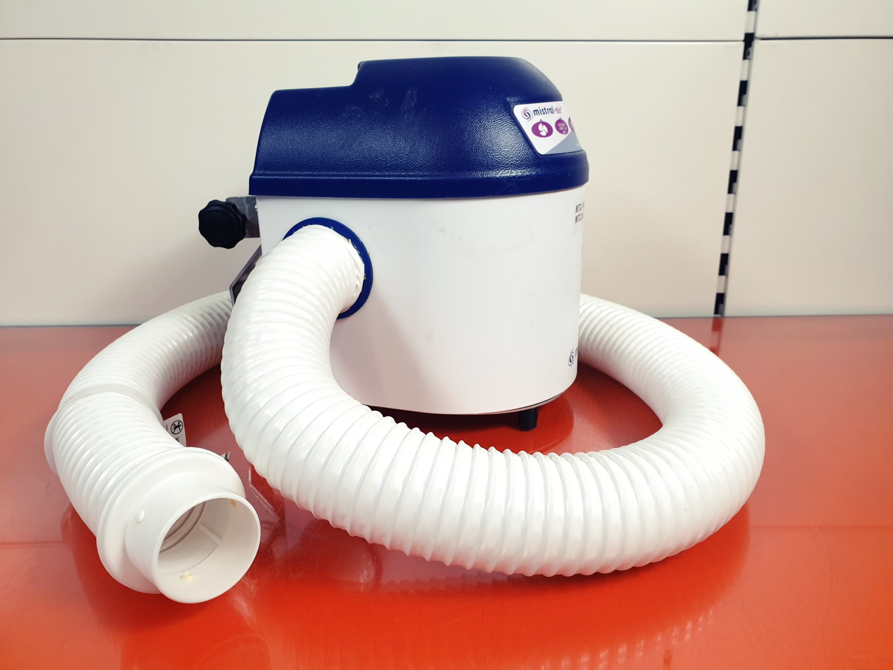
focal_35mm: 26
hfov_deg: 67.3
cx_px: 446
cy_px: 335
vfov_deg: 53.1
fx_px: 671
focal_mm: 4.3
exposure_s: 1/50
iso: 100
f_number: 2.4
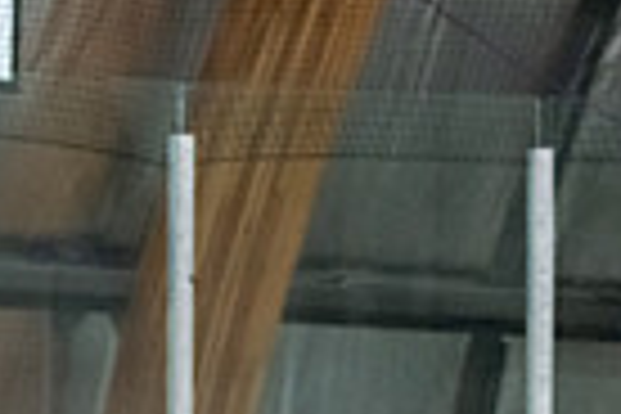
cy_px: 812
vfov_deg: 2.7
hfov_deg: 4.0
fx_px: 8780
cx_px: 689
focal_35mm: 509
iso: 3200
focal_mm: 95
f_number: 2.8
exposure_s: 1/800
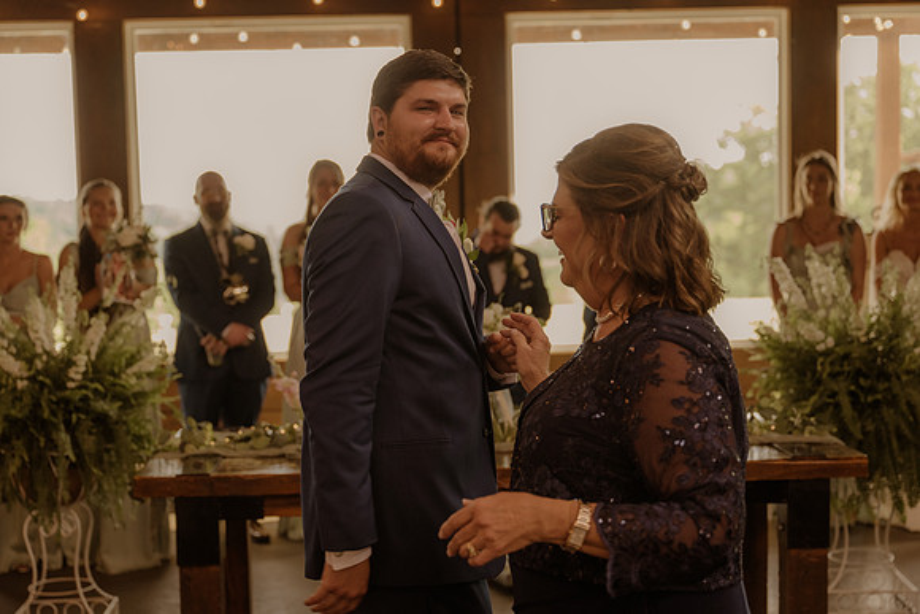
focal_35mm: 58
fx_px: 1491
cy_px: 307
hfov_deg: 34.3
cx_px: 460
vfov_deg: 23.3
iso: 1000
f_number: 3.2
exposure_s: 1/200
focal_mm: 55
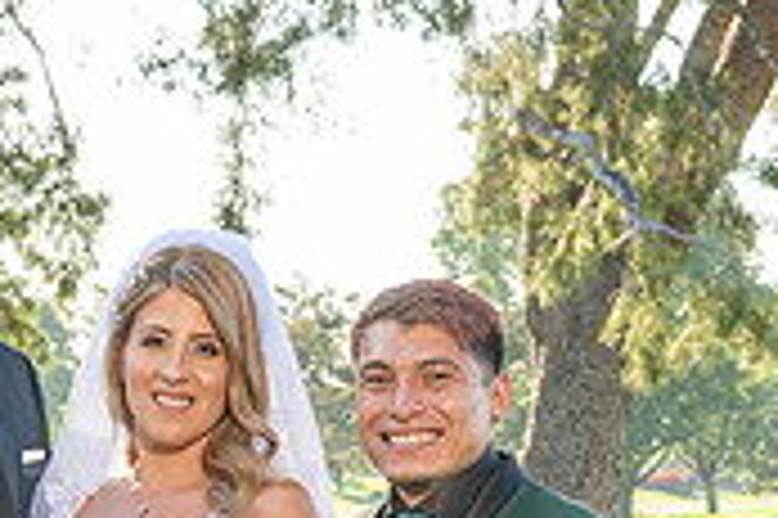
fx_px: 2871
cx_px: 174
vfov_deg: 9.8
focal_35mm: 133
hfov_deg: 15.3
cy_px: 890
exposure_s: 1/200
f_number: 5.6
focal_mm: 36
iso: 200
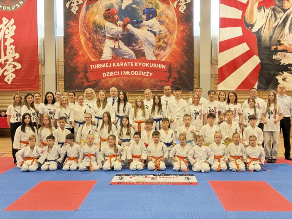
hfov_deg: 36.8
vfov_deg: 28.0
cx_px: 146
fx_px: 439
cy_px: 110
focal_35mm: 52
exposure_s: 1/33
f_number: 1.6
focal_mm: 5.96
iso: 100
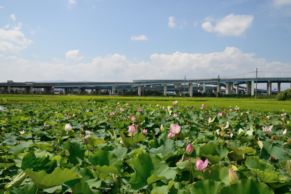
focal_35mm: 32
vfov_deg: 41.1
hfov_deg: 58.7
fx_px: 259
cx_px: 146
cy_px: 97
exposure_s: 1/1000
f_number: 16
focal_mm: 32
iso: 800
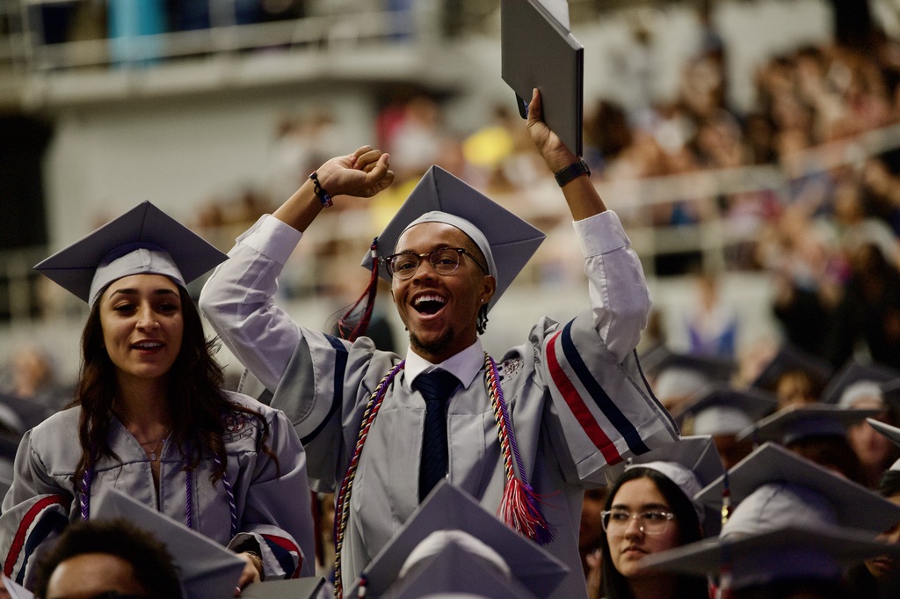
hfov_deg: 10.3
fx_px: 4996
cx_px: 450
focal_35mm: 200
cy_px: 300
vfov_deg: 6.9
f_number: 2.8
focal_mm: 200
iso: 3200
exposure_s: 1/320
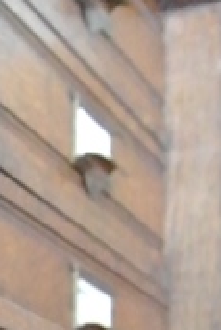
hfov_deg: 7.9
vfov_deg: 12.1
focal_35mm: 157
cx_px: -374
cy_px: 583
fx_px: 1443
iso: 2500
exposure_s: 1/30
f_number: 3.5
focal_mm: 10
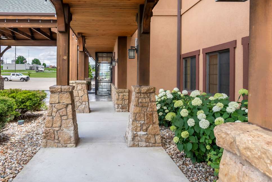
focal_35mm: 28
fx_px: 212
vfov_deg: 46.3
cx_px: 103
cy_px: 77
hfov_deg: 64.6
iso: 400
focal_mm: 18
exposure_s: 1/60
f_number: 8
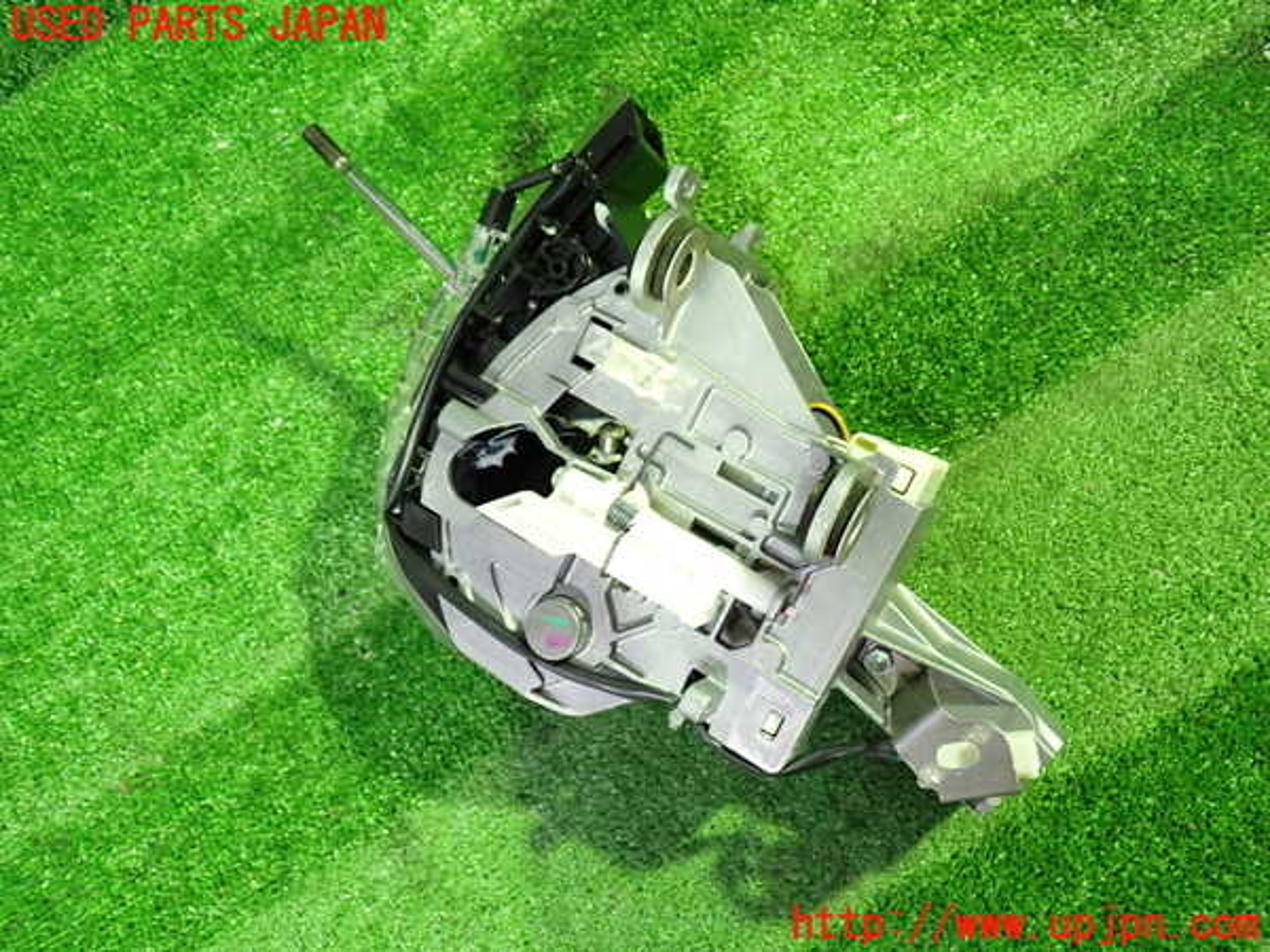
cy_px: 476
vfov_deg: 46.8
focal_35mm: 30
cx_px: 635
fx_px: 1101
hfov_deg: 60.0
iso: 800
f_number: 2.3
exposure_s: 1/25
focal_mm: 5.4
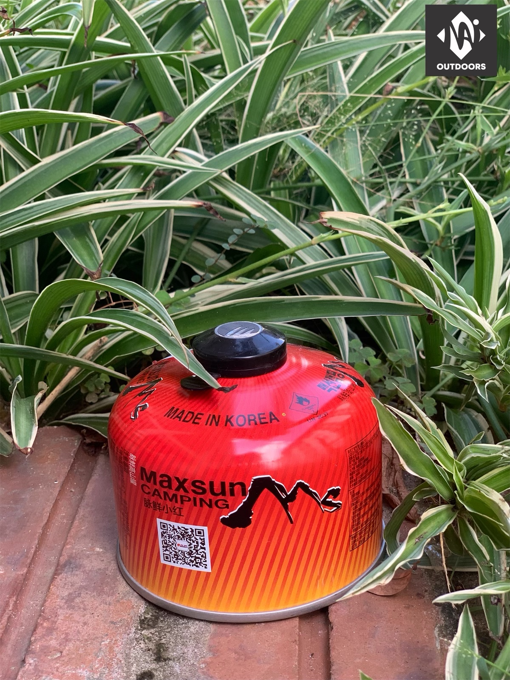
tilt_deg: -21.6
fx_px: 1021
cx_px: 255
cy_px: 340
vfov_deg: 36.8
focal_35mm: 52
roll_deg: +3.5
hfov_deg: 28.0
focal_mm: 6
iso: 80
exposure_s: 1/122
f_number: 2.4
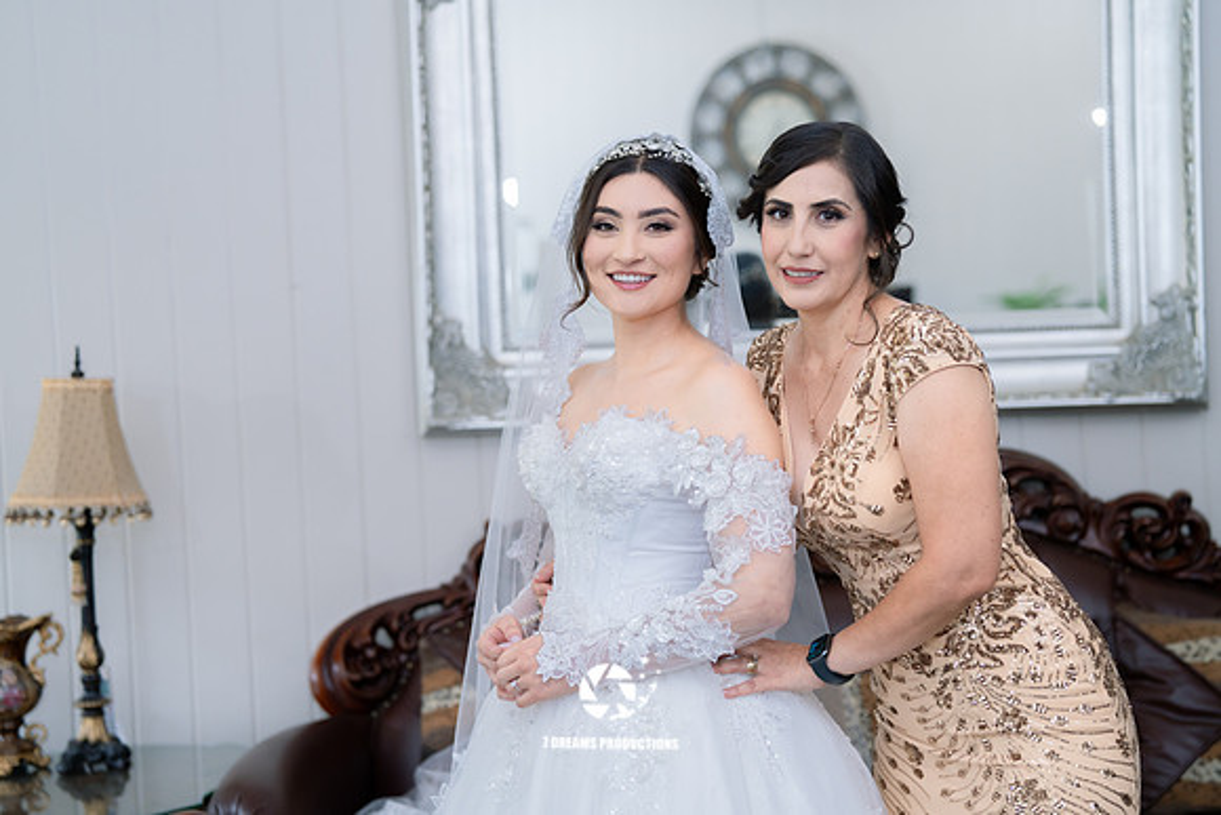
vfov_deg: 24.6
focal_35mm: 55
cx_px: 642
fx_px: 1867
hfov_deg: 36.2
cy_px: 405
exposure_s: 1/200
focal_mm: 50
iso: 640
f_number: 2
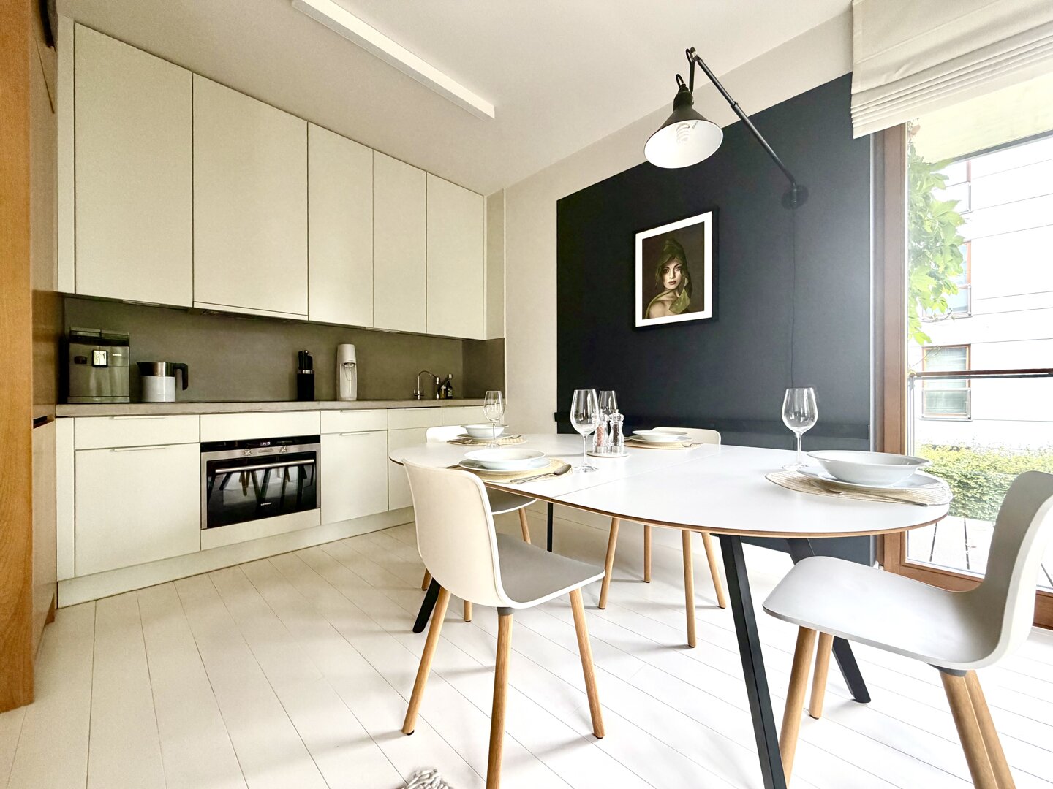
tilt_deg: -0.2
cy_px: 394
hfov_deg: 102.1
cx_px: 526
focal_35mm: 14
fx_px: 426
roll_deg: +0.3
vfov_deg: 85.7
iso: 320
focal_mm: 2.22
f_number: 2.2
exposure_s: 1/121
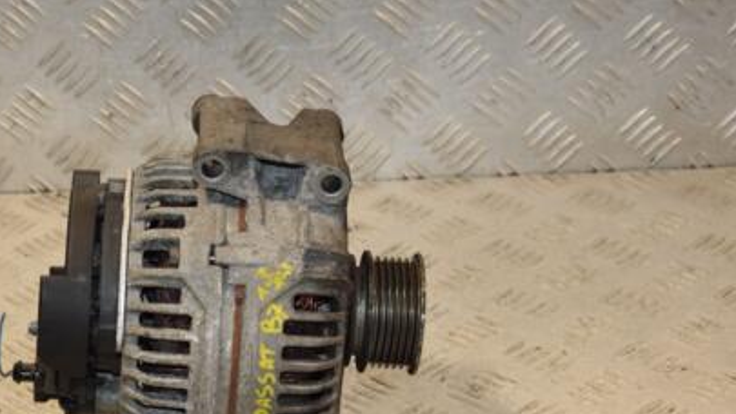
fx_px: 2045
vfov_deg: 11.6
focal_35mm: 105
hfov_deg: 20.3
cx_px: 238
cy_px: 269
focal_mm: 45
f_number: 7.1
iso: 800
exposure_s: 1/200
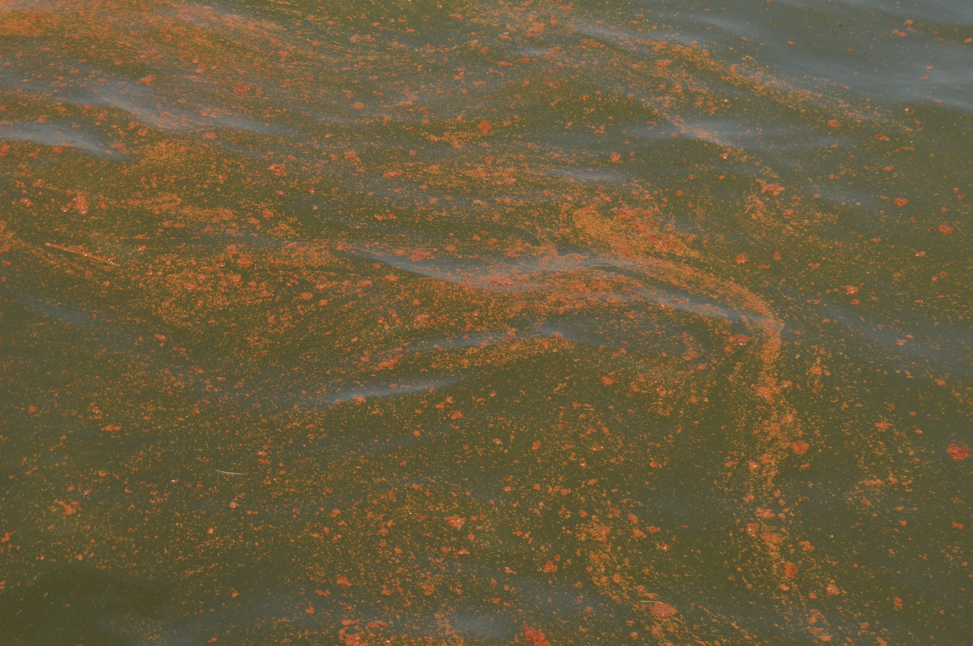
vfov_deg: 16.5
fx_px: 2227
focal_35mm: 82
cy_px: 323
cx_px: 486
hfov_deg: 24.6
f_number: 5.6
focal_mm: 55
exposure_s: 1/1000
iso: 200
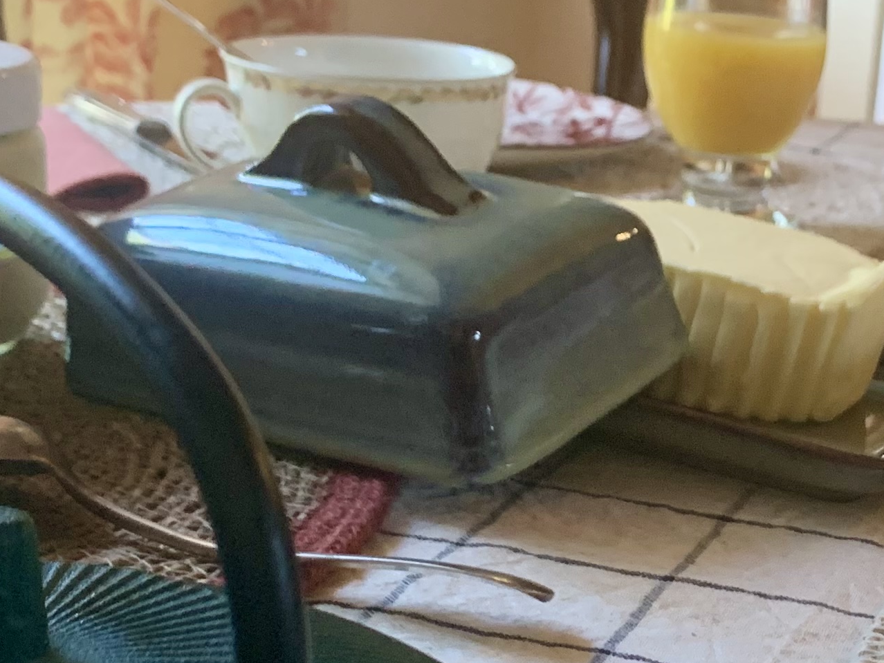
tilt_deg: -17.1
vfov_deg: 17.9
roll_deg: -5.2
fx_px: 2094
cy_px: 463
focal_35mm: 82
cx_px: 826
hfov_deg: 23.1
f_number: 1.8
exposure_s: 1/60
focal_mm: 4.25
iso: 250
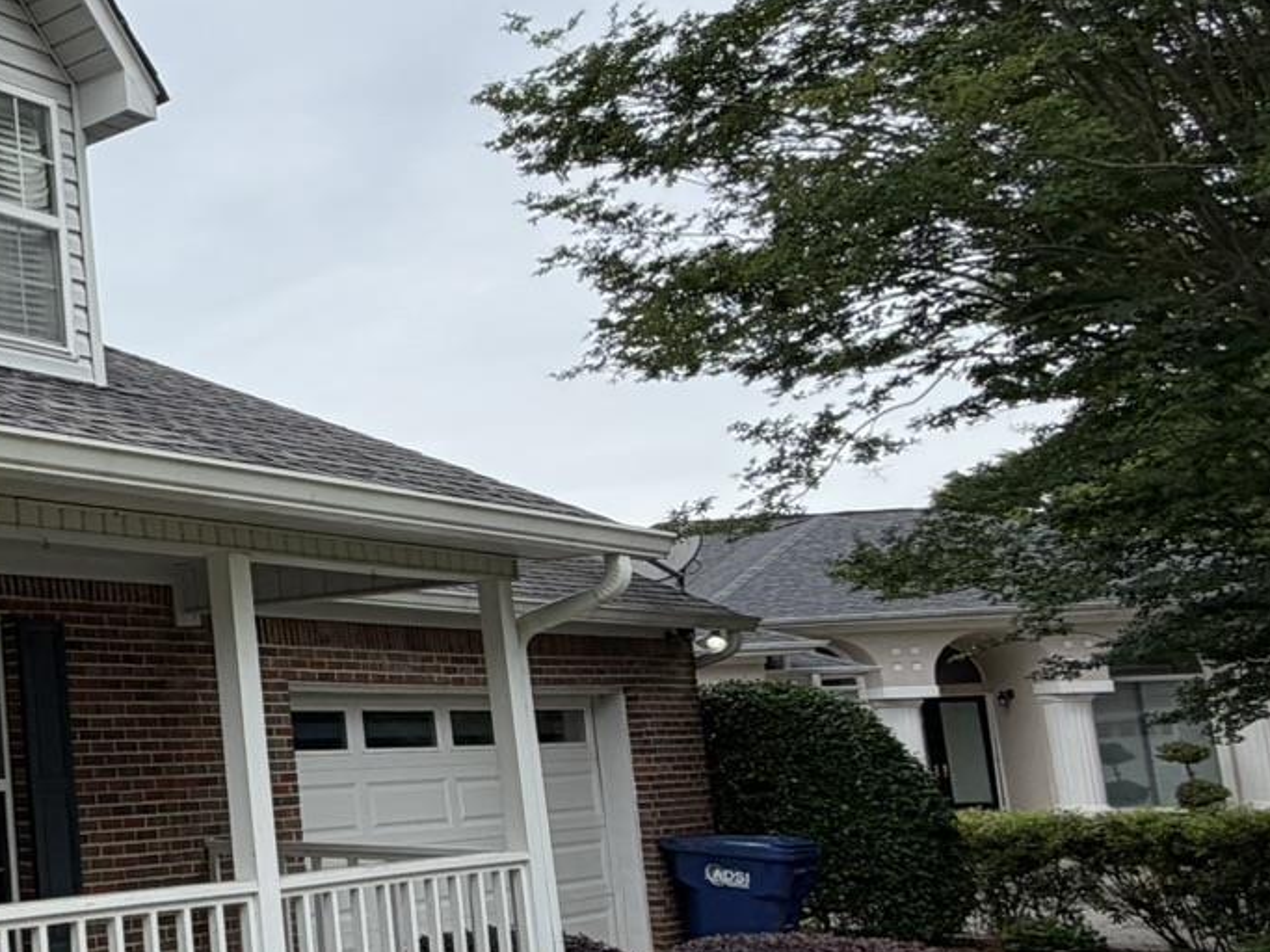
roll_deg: +1.4
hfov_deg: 31.0
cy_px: 589
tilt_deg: +6.6
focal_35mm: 42
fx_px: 1541
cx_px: -500
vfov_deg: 34.2
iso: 32
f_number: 2.2
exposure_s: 1/770
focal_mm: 2.22
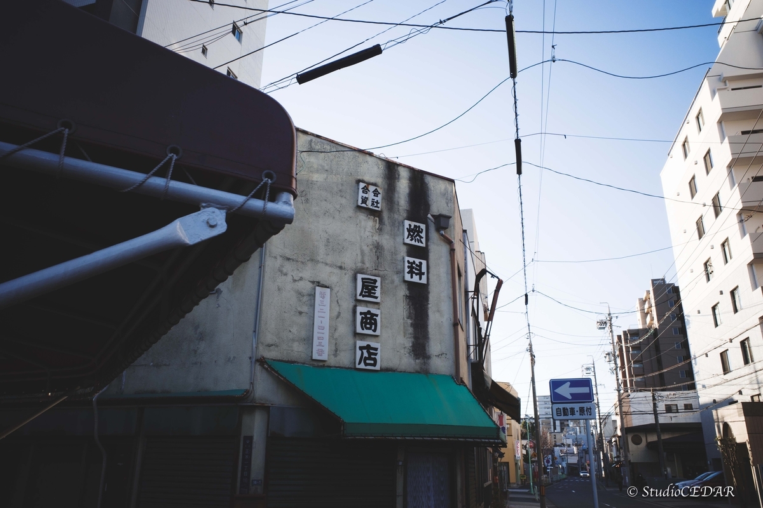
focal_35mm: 28
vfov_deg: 46.4
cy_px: 254
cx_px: 382
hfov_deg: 65.5
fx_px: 593
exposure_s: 1/125
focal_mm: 18.3
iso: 400
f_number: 11
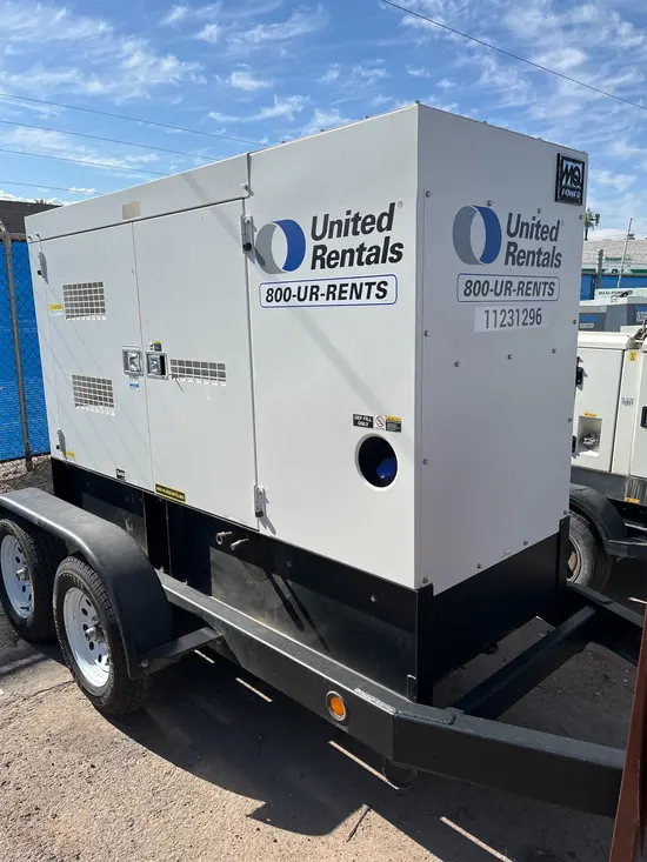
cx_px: 324
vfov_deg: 67.3
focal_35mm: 26
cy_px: 431
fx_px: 648
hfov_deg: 53.1
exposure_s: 1/4310
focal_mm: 5.1
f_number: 1.6
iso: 50
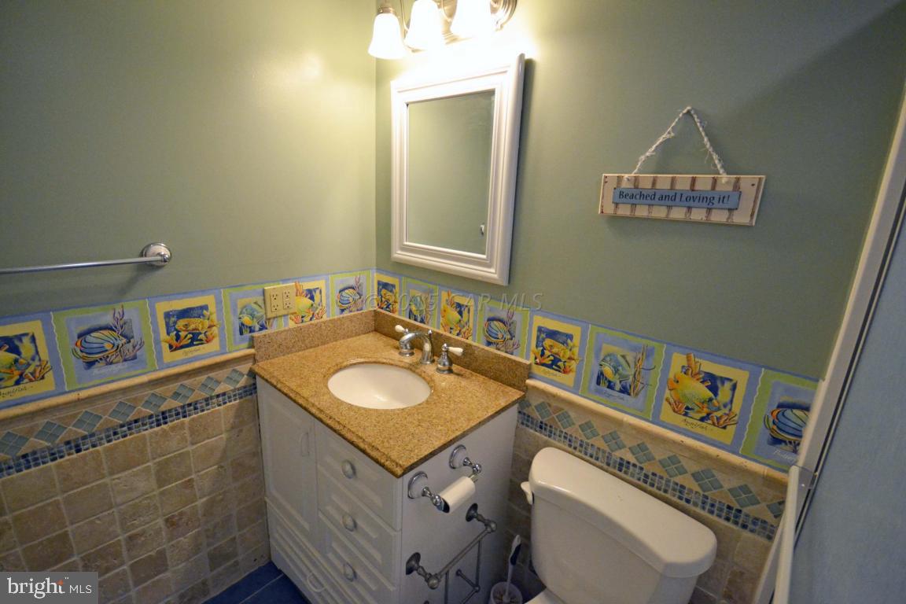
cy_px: 302
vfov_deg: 77.3
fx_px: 377
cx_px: 453
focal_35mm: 15
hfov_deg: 100.4
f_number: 4
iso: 2000
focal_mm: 10
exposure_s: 1/60
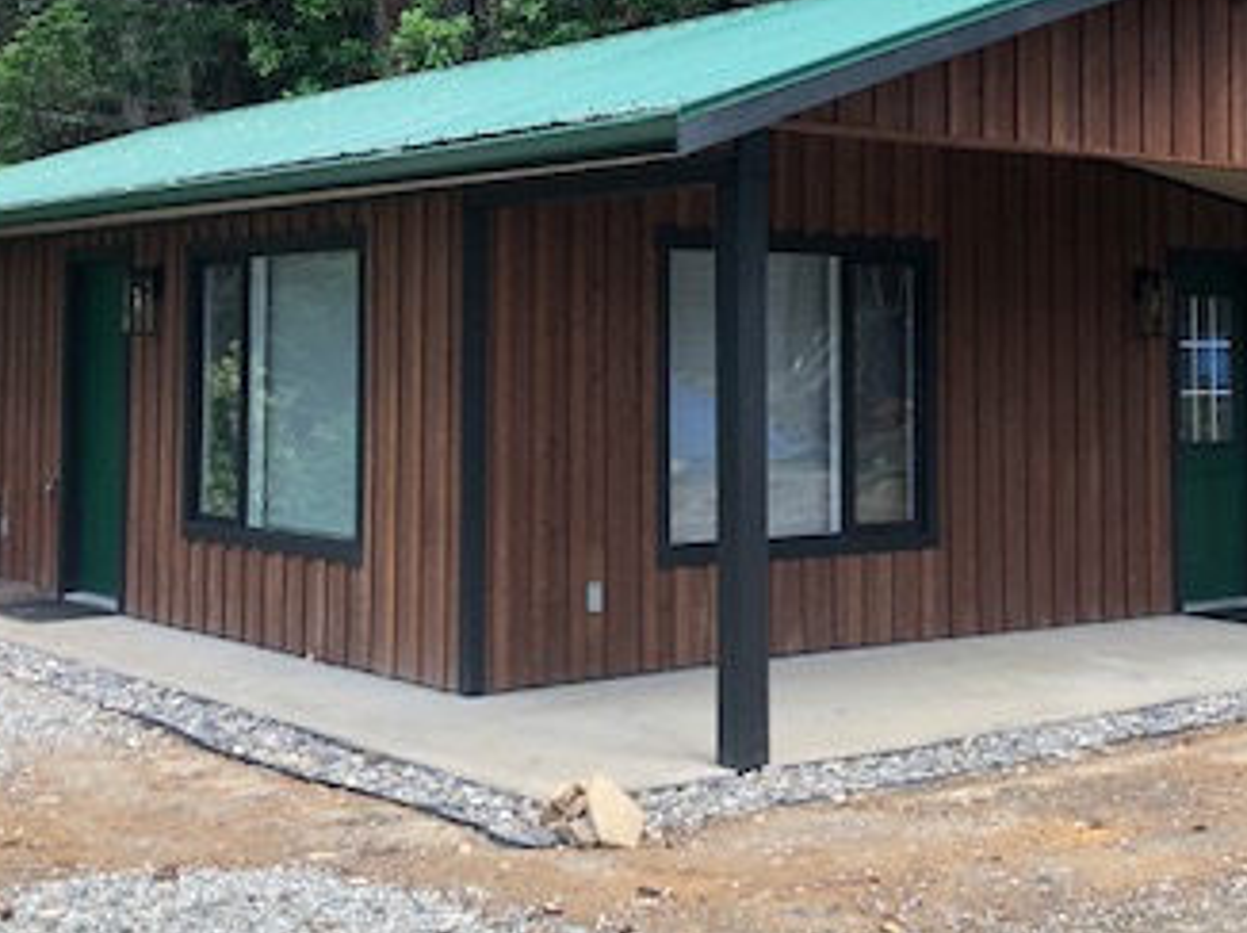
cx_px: 585
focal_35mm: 55
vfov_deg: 26.3
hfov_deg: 34.9
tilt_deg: +3.2
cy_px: 275
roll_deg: -0.3
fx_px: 1980
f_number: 1.8
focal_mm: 3.99
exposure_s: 1/120
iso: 32
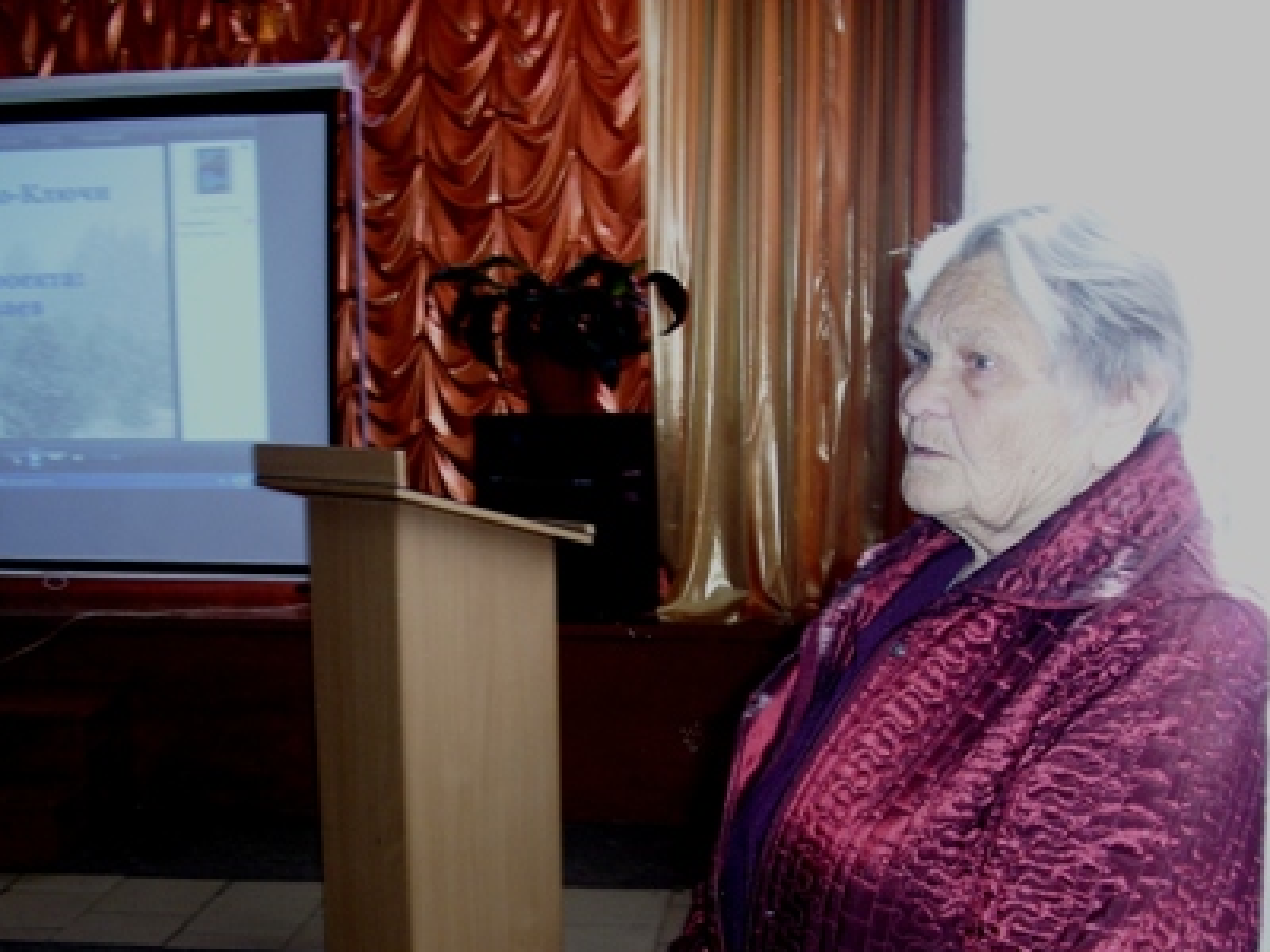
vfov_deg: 35.6
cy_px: 631
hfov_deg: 46.7
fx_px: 1468
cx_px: 548
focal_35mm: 40
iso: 100
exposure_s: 1/30
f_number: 2.9
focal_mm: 5.8
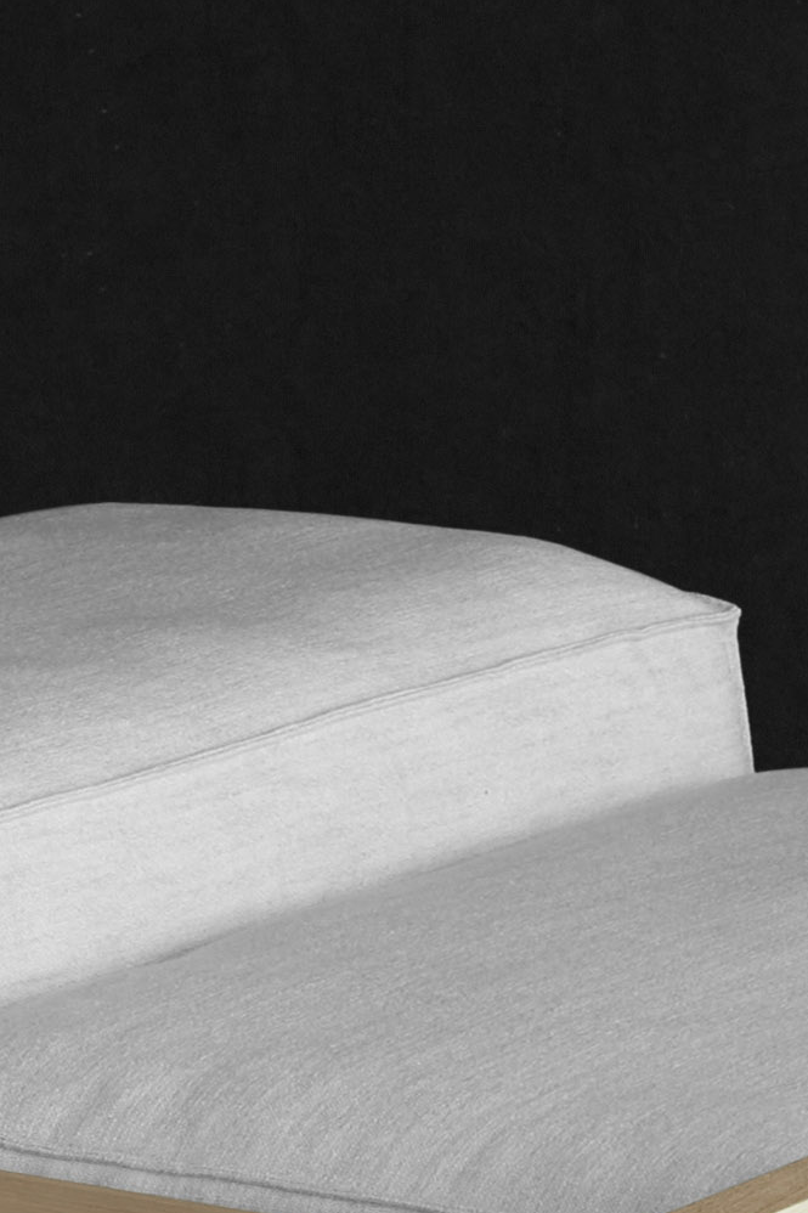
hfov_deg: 4.5
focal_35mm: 301
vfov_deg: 6.8
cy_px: -49
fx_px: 10136
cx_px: -601
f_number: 16
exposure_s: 1/2
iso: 100
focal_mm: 50
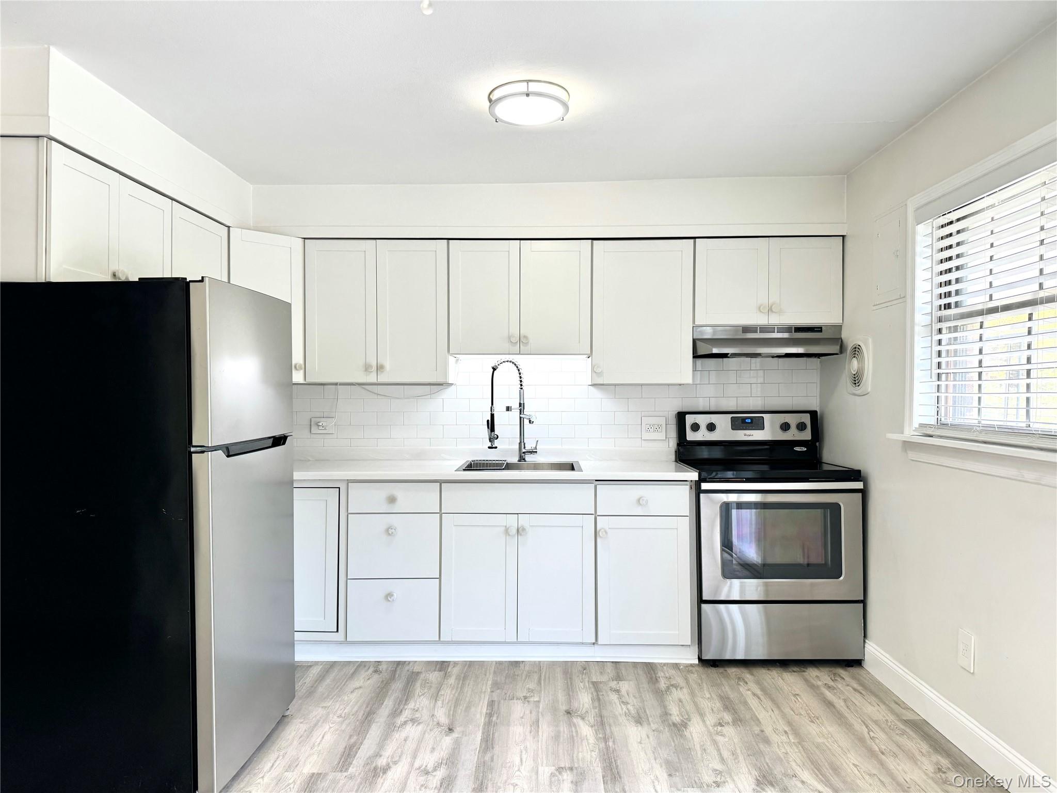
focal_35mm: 24
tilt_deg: -0.5
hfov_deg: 71.6
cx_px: 528
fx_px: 733
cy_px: 396
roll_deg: -0.1
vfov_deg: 56.8
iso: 100
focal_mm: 6.76
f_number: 1.78
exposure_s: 1/120
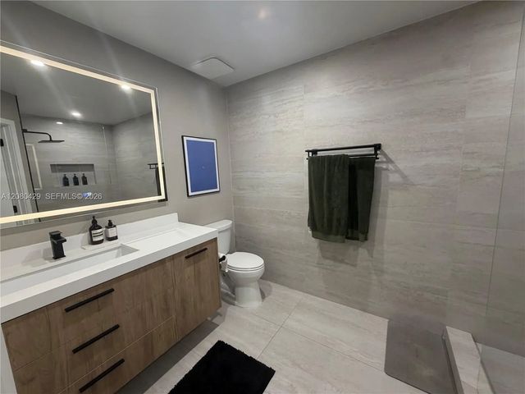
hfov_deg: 102.1
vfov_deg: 85.7
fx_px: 212
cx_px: 262
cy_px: 197
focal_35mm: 14
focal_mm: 2.22
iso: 250
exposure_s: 1/60
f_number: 2.2
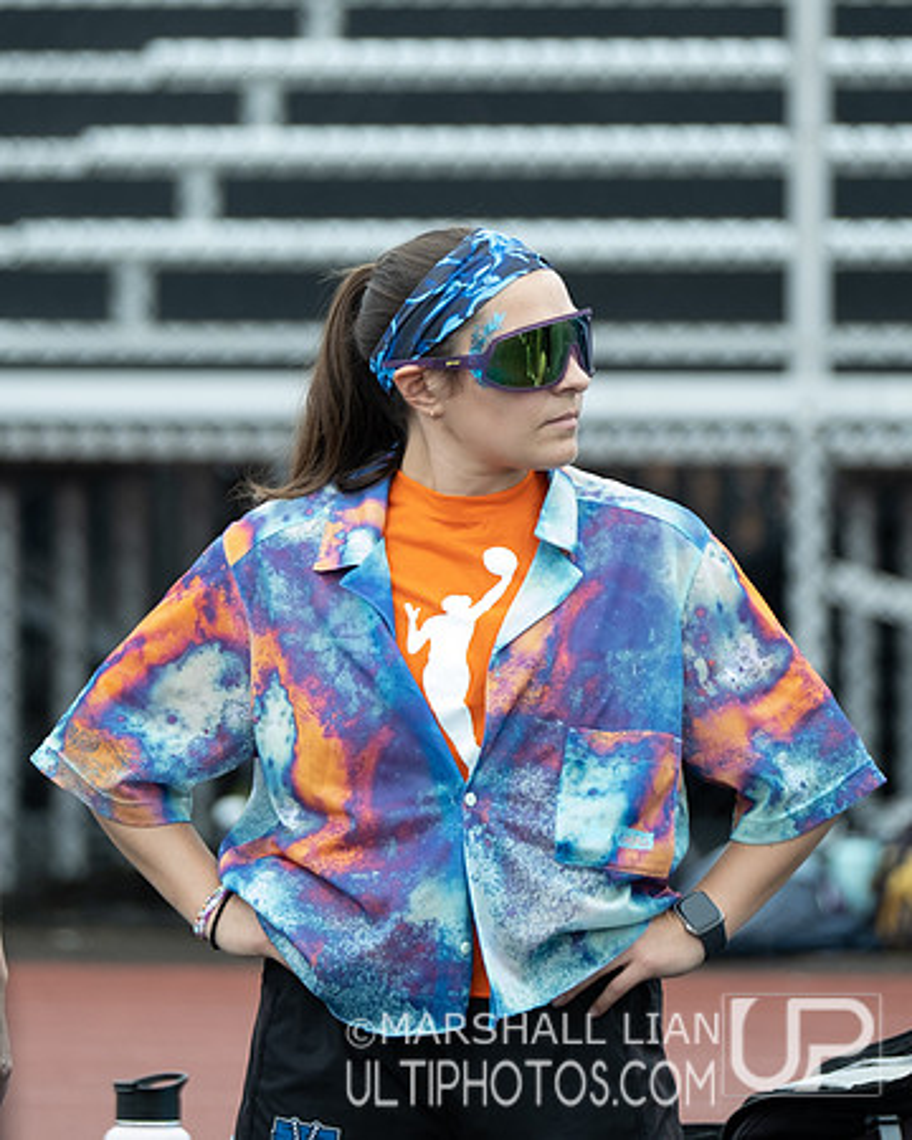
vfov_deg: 4.9
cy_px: 430
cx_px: 473
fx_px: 13250
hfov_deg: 3.9
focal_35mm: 393
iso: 125
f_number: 2.8
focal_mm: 140
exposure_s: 1/320
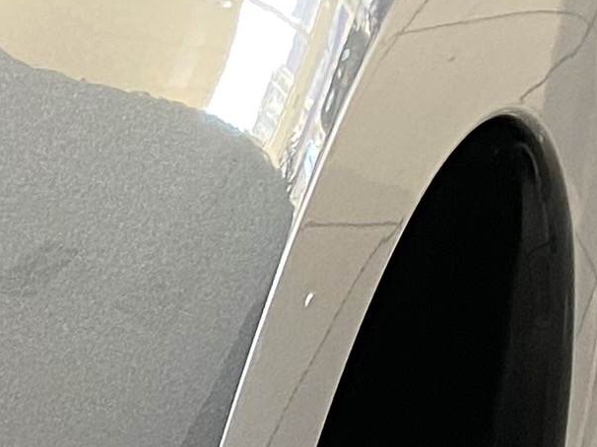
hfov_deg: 9.8
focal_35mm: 173
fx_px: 2982
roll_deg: +19.7
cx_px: -929
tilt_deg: -37.6
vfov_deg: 7.3
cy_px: 1477
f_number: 1.8
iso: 100
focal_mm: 4.25
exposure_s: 1/51
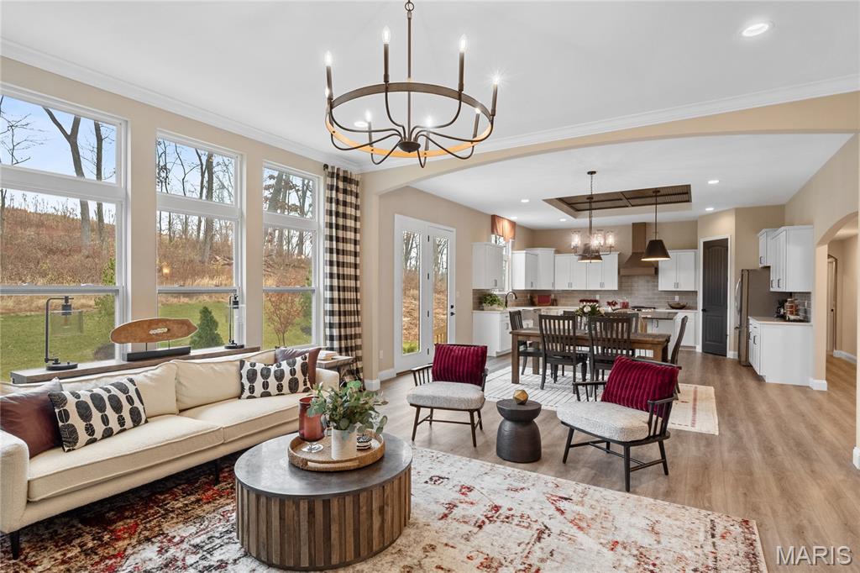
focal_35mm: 18
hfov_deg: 90.0
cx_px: 430
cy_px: 286
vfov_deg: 67.3
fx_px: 430
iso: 400
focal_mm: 9
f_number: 8
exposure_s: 1/5
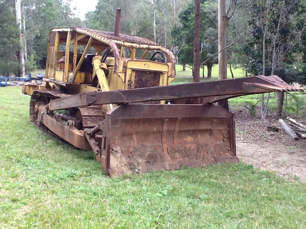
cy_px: 114
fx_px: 283
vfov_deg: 44.2
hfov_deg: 56.8
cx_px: 153
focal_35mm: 32
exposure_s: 1/30
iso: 100
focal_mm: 2.03
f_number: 2.4
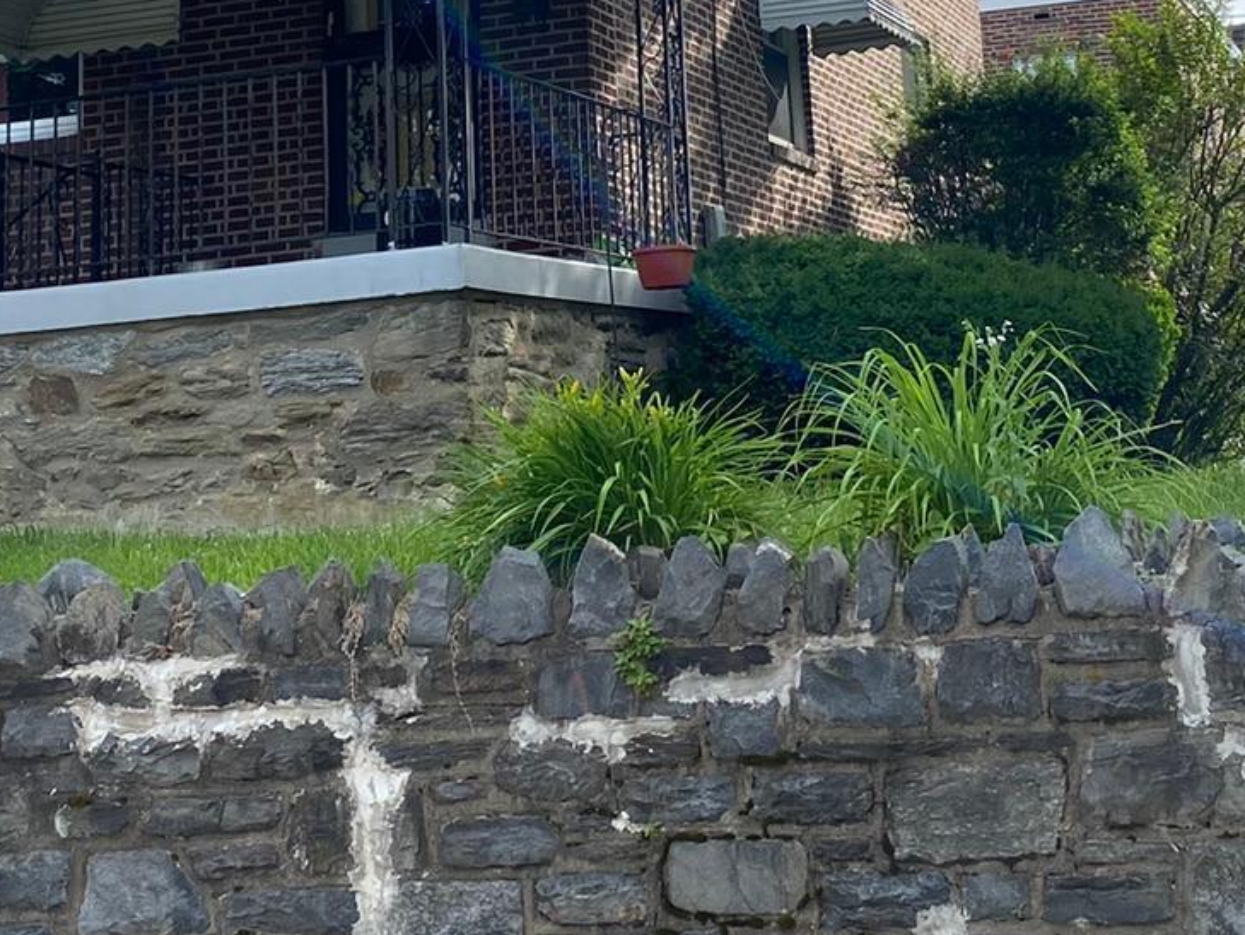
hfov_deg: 26.6
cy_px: -120
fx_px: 2626
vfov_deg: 19.3
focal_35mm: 73
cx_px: 780
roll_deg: +3.6
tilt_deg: +14.0
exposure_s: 1/1565
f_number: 1.8
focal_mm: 4.25
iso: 32
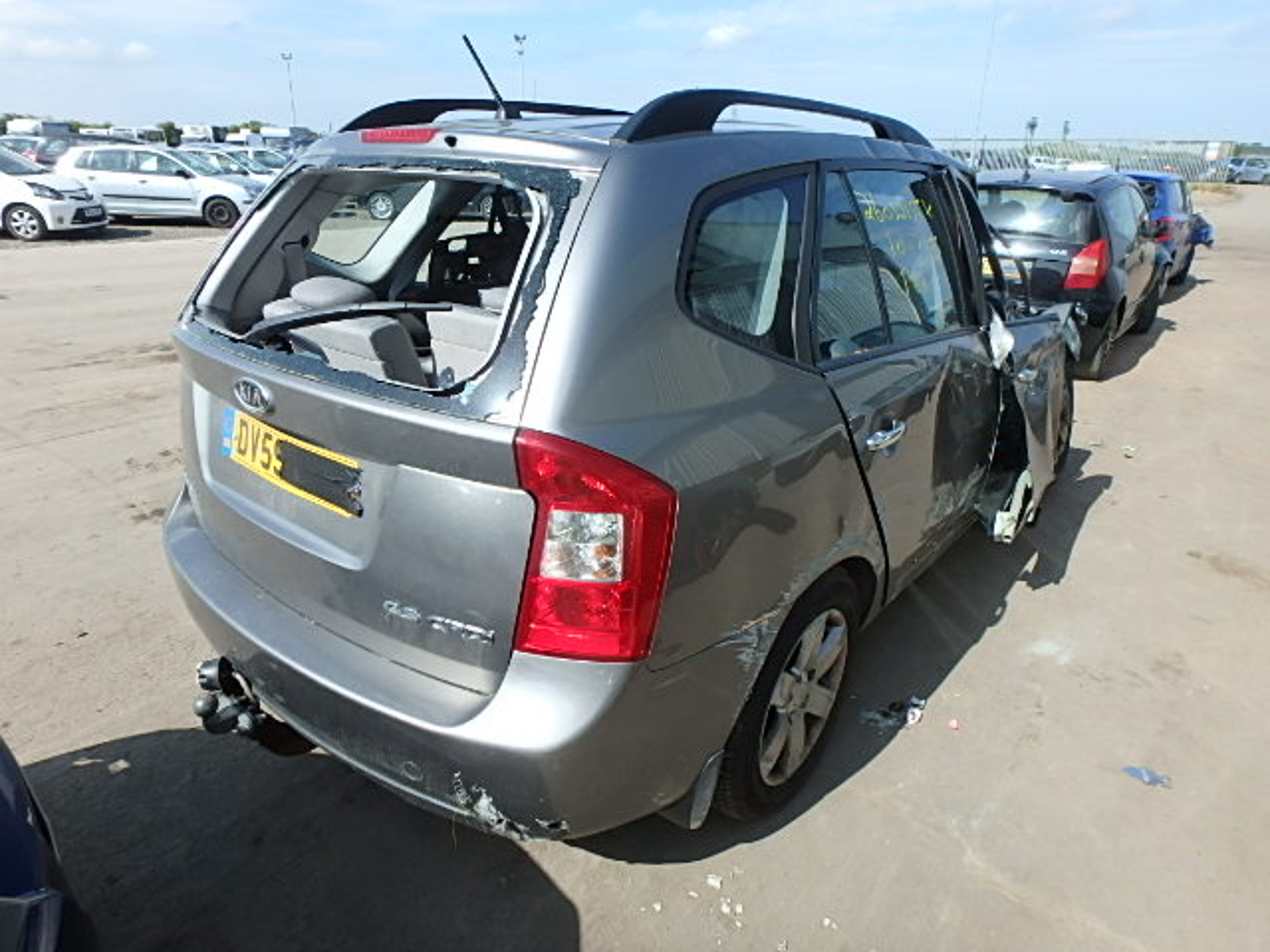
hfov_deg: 79.0
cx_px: 635
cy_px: 476
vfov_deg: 63.4
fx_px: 770
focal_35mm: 21
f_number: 3.5
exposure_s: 1/800
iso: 125
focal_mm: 3.7
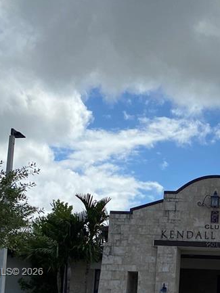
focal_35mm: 72
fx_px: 610
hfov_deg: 19.8
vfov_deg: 26.0
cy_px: 273
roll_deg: -1.9
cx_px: 223
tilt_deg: +5.9
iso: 32
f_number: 1.8
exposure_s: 1/5495
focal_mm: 4.25
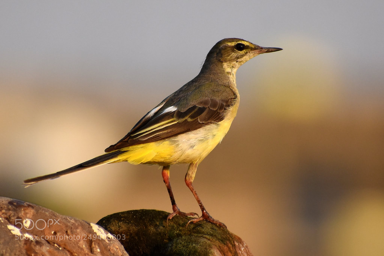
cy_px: 128
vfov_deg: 3.1
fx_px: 4801
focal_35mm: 450
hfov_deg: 4.6
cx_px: 192
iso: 560
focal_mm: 300
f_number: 6.3
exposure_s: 1/1600
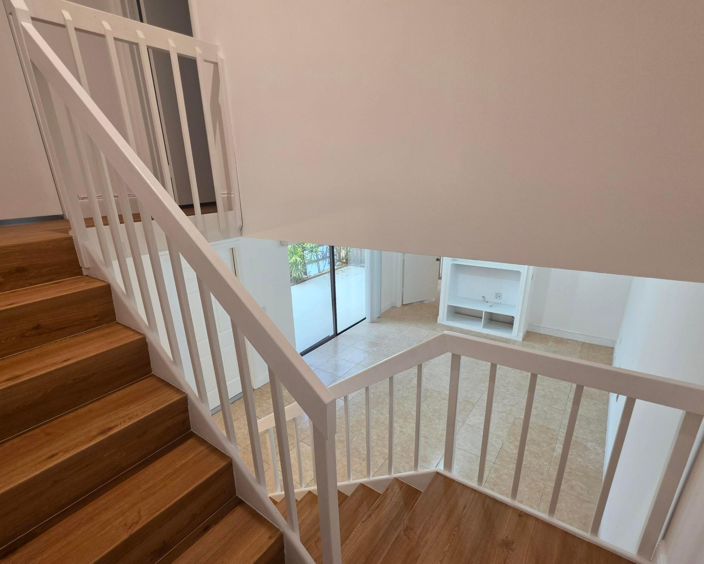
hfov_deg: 93.0
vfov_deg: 80.2
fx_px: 333
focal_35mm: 16
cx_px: 332
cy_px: 303
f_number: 1.9
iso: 250
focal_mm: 2.2
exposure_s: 1/120
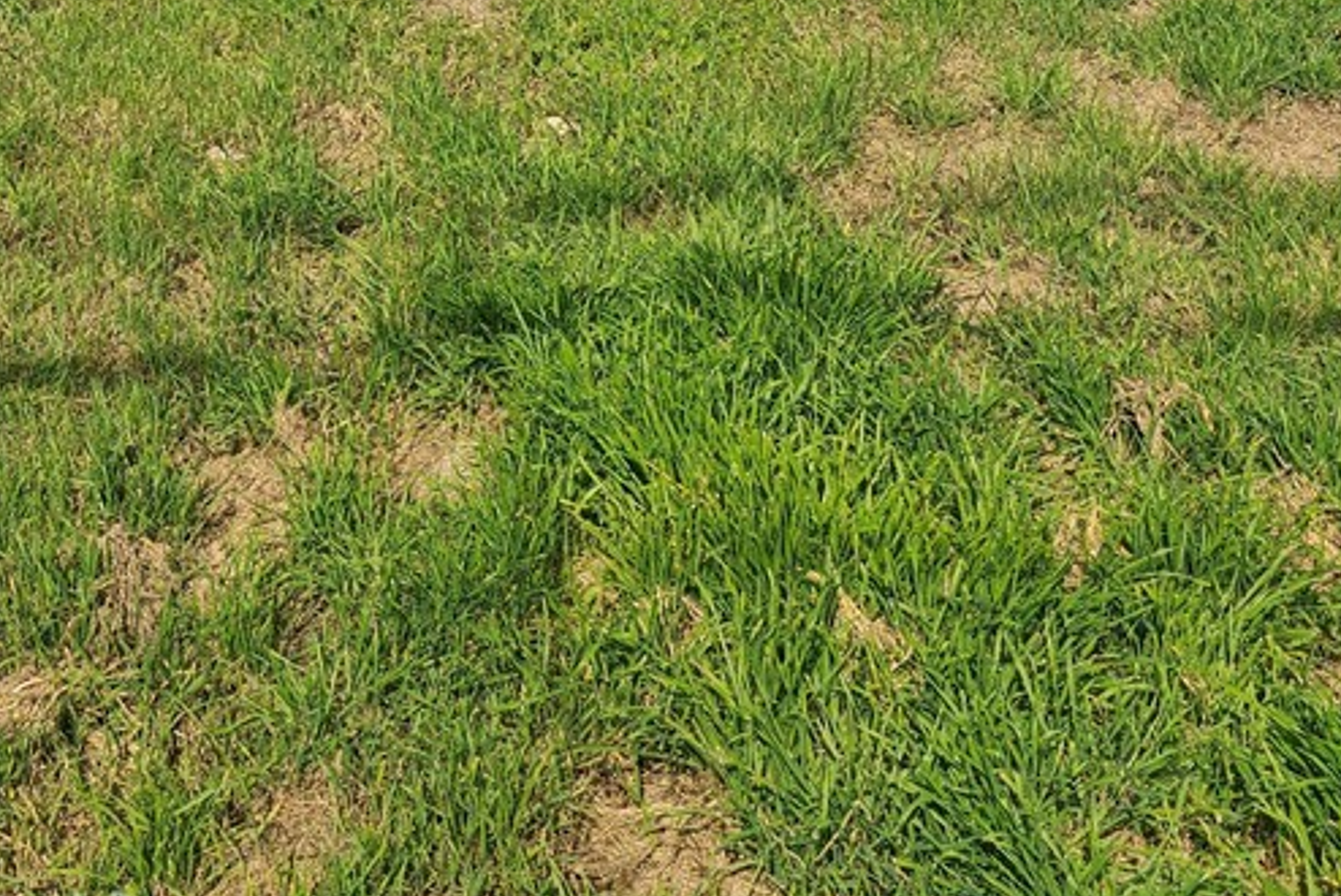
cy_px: -434
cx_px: 448
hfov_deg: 35.3
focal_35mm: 56
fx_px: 2087
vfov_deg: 20.8
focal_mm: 5.4
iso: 40
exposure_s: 1/2497
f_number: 1.8
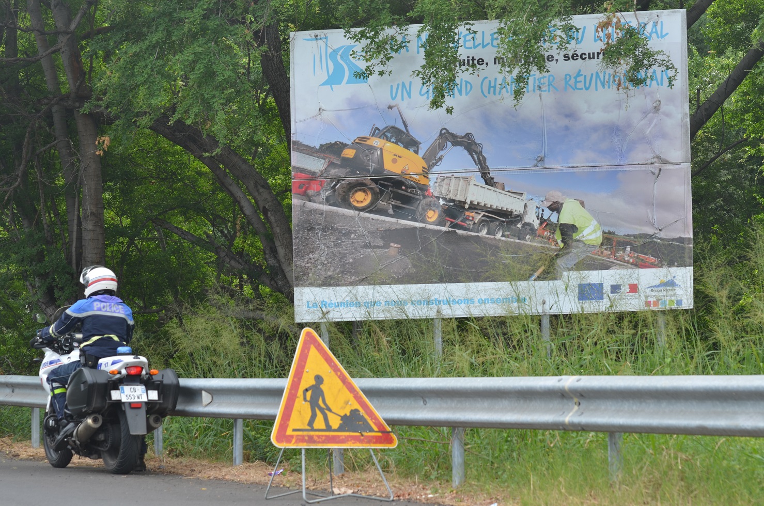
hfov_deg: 18.2
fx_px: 2383
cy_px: 253
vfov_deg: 12.1
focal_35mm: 112
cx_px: 382
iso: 100
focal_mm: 75
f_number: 6.3
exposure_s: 1/125
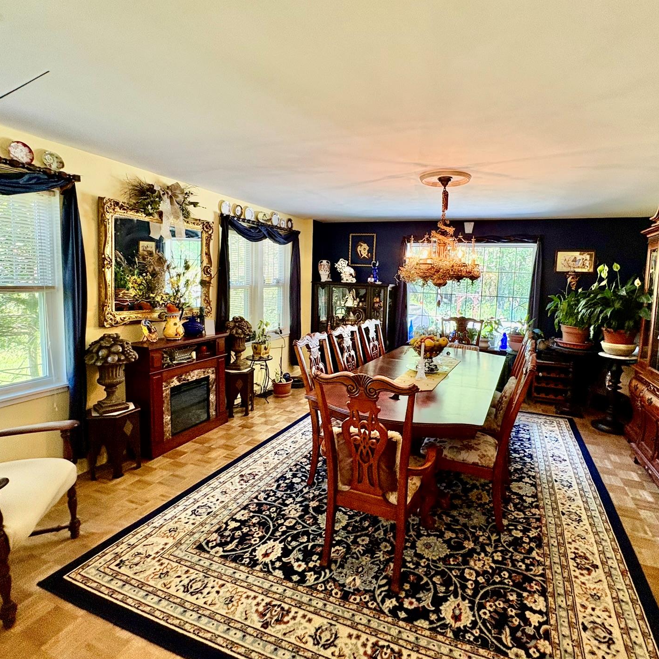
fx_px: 388
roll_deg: +0.5
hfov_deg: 80.4
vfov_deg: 80.7
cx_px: 366
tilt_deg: -6.0
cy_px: 314
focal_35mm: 18
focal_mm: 2.22
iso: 125
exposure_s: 1/60
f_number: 2.2
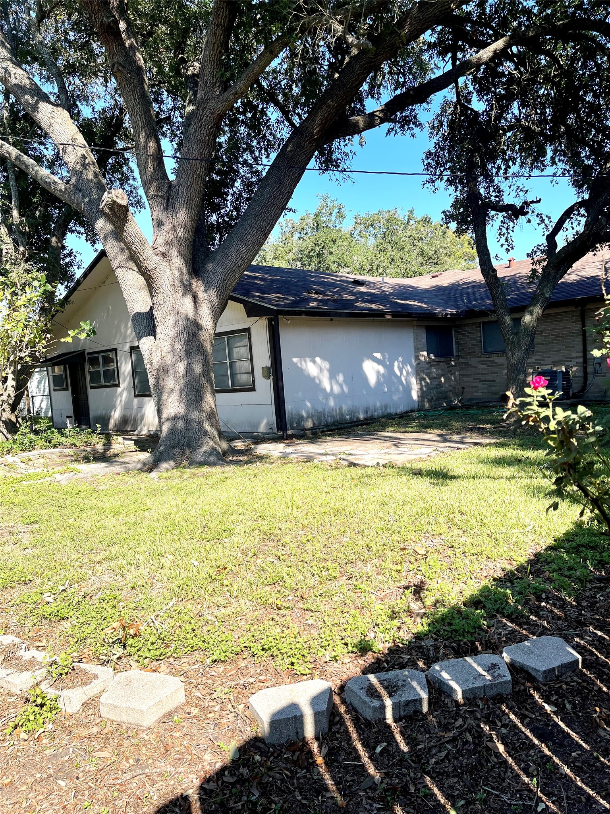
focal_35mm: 25
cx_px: 305
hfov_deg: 54.9
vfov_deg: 69.4
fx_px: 587
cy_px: 407
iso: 32
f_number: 1.6
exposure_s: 1/1976
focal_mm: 5.1
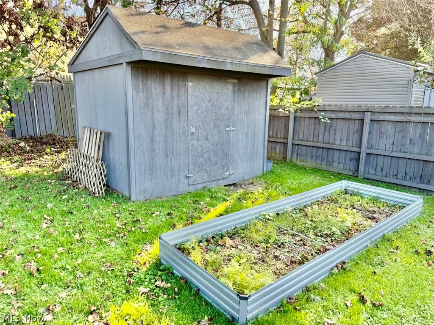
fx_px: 301
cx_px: 217
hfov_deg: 71.6
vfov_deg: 56.8
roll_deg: -0.6
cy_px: 162
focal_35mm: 24
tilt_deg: -10.9
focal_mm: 6.76
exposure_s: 1/372
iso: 100
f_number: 1.78
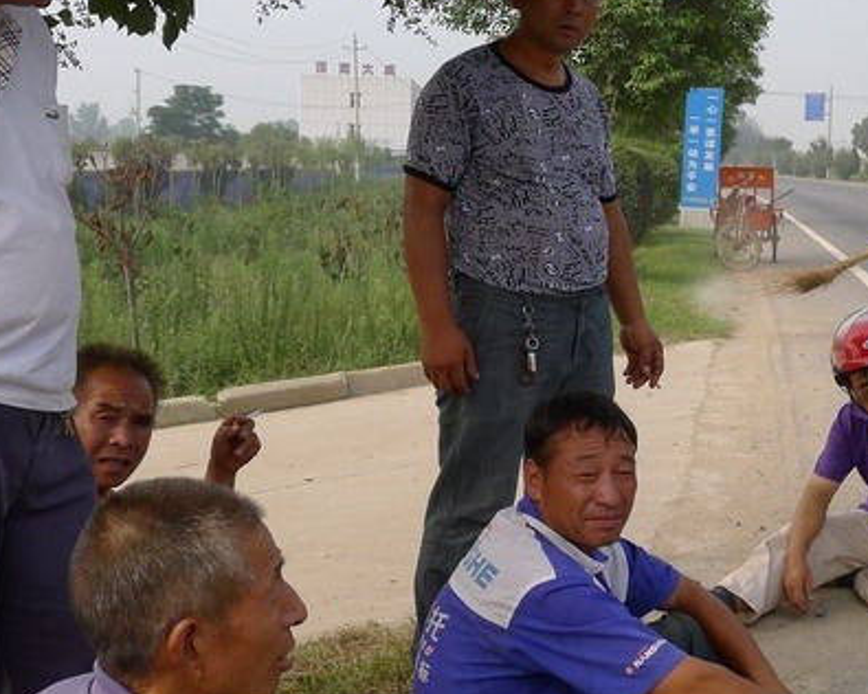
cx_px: 725
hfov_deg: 31.9
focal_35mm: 57
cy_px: 325
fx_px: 1464
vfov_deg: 26.7
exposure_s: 1/500
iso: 80
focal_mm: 6.4
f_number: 4
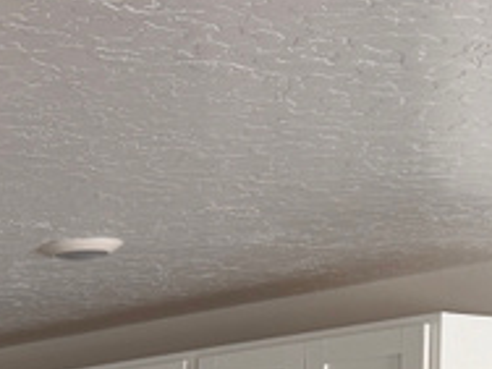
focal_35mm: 131
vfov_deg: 10.4
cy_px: 735
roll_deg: +1.0
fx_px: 1862
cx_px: -440
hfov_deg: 13.3
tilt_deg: -4.0
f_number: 1.78
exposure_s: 1/155
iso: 64
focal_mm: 6.76
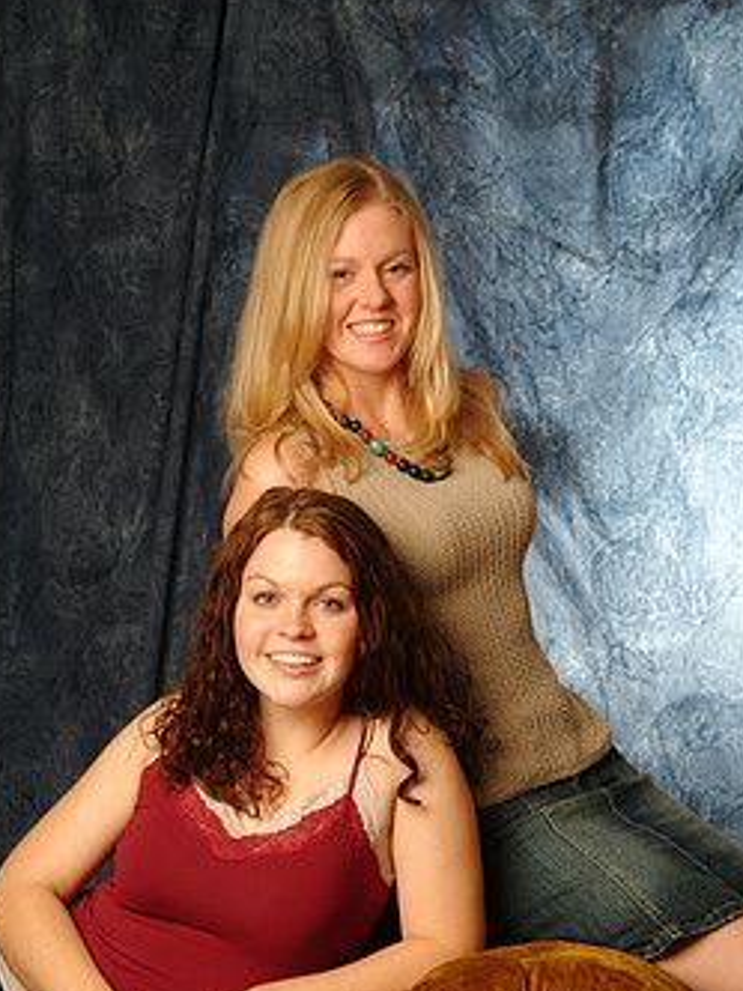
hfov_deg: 13.3
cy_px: 537
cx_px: 360
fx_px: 3195
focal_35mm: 112
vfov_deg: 17.6
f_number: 13
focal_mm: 57
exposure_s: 1/125
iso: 400
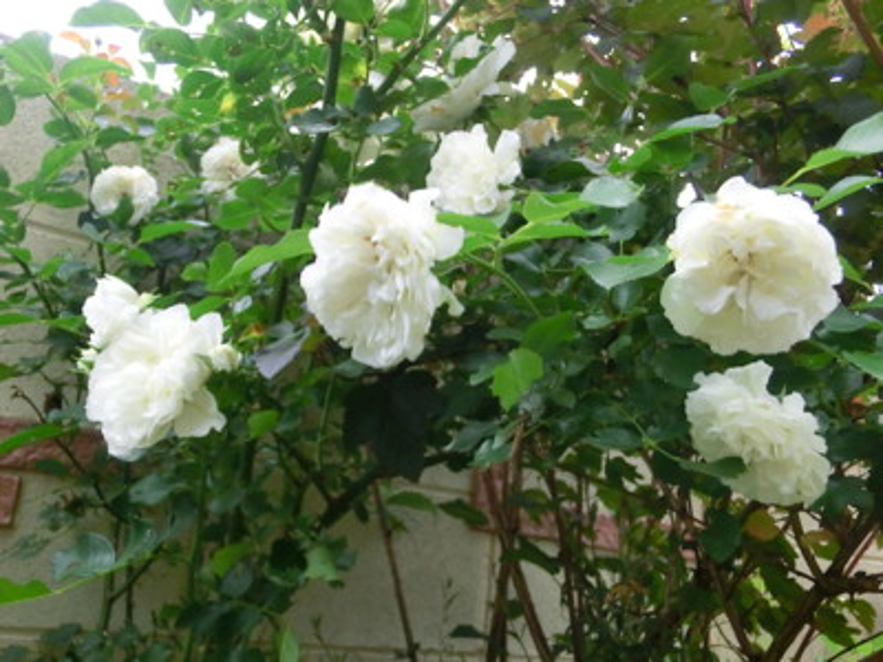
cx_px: 442
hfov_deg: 44.8
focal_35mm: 42
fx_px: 1071
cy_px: 331
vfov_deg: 34.3
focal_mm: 7.38
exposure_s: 1/60
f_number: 4
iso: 200
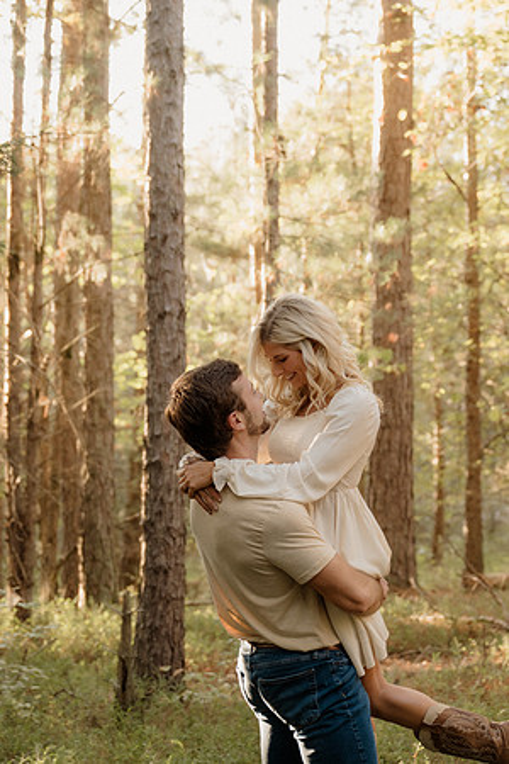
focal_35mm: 78
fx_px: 1654
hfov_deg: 17.5
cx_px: 254
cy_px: 382
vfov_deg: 26.0
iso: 500
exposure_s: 1/100
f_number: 3.2
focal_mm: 52
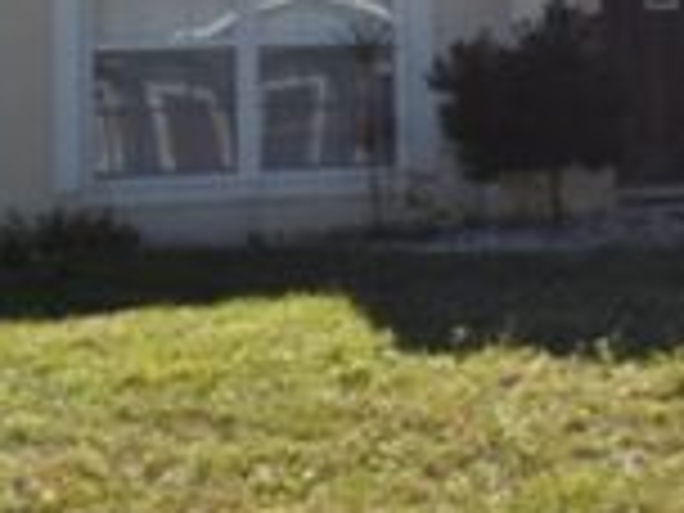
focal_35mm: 114
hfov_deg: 16.3
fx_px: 2253
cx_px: 904
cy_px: -142
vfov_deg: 12.6
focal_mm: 24
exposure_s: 1/200
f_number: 10
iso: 100
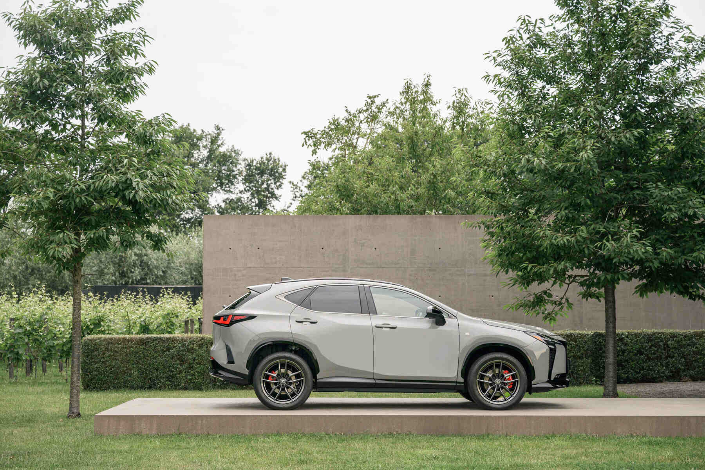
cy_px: 235
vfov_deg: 19.5
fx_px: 1371
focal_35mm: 70
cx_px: 352
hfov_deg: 28.8
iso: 250
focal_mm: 70
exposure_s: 1/320
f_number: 4
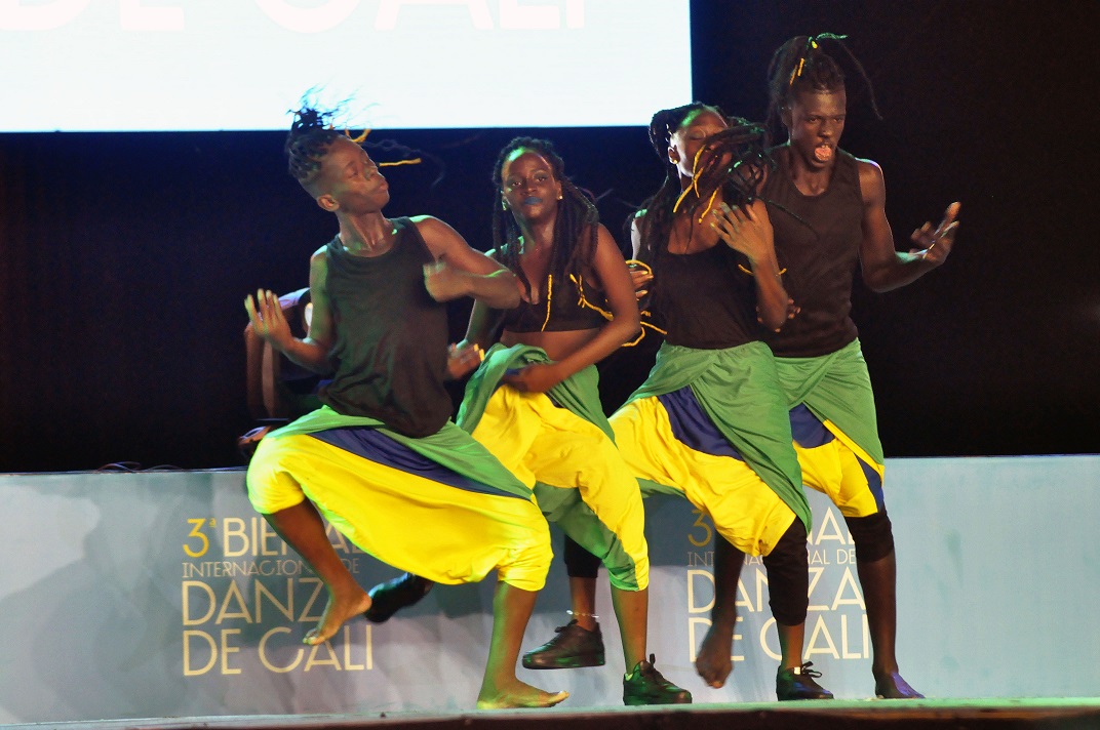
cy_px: 365
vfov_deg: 6.8
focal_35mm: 202
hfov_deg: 10.2
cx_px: 550
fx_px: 6180
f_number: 5
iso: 3200
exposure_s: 1/320
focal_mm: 135
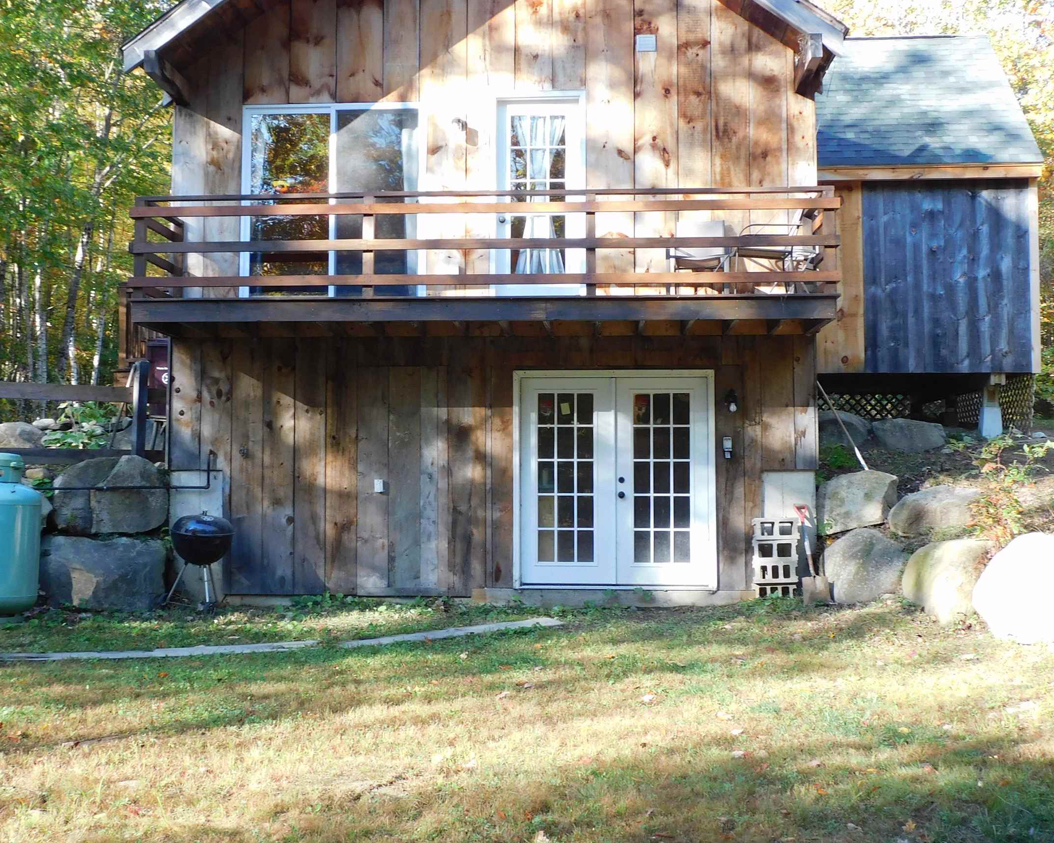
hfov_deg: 40.3
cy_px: 392
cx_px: 463
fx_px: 1435
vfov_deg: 32.7
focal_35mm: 46
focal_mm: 5.9
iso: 125
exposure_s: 1/60
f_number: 3.6
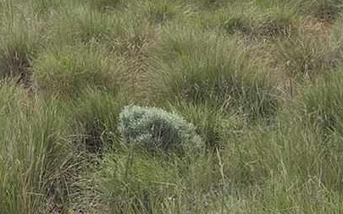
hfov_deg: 11.3
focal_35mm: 185
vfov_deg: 7.1
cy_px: 47
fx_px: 1729
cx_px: 33
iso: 12
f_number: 1.7
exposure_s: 1/1650
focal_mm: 6.3
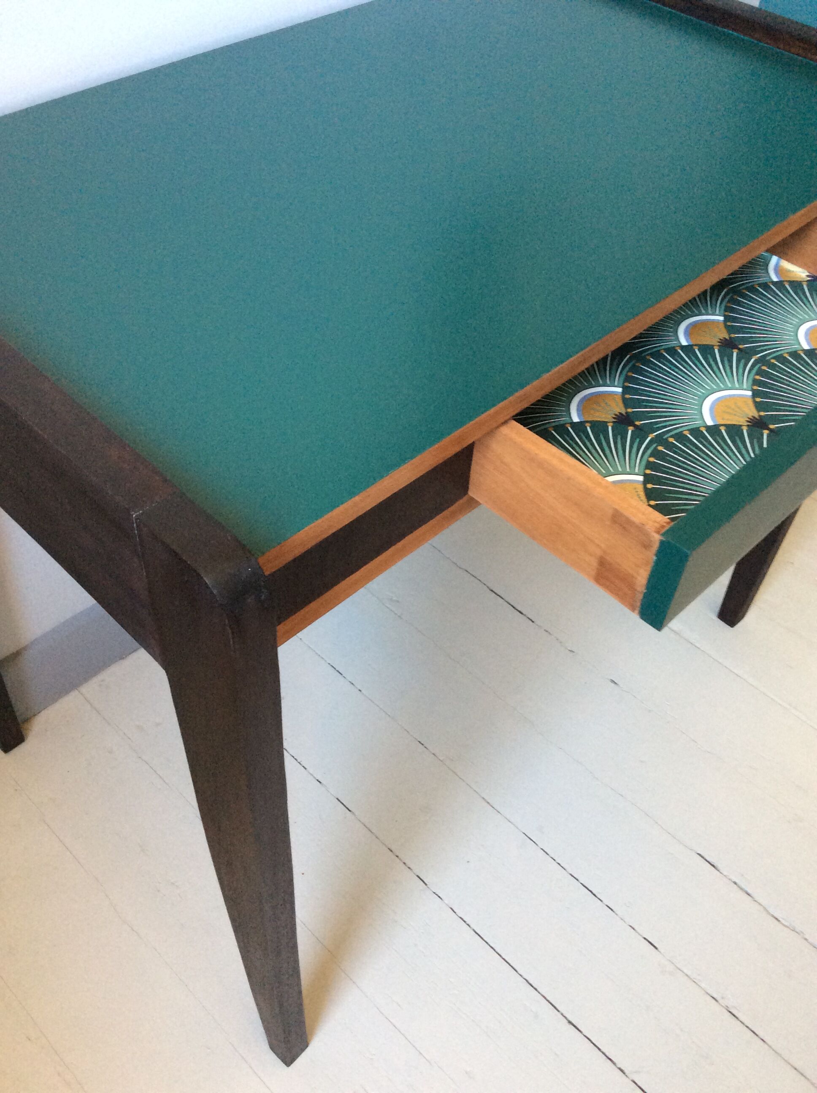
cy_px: 546
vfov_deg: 56.9
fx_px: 1010
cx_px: 408
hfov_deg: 44.1
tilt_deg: -47.7
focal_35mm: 32
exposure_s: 1/25
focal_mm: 3.3
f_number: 2.4
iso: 125
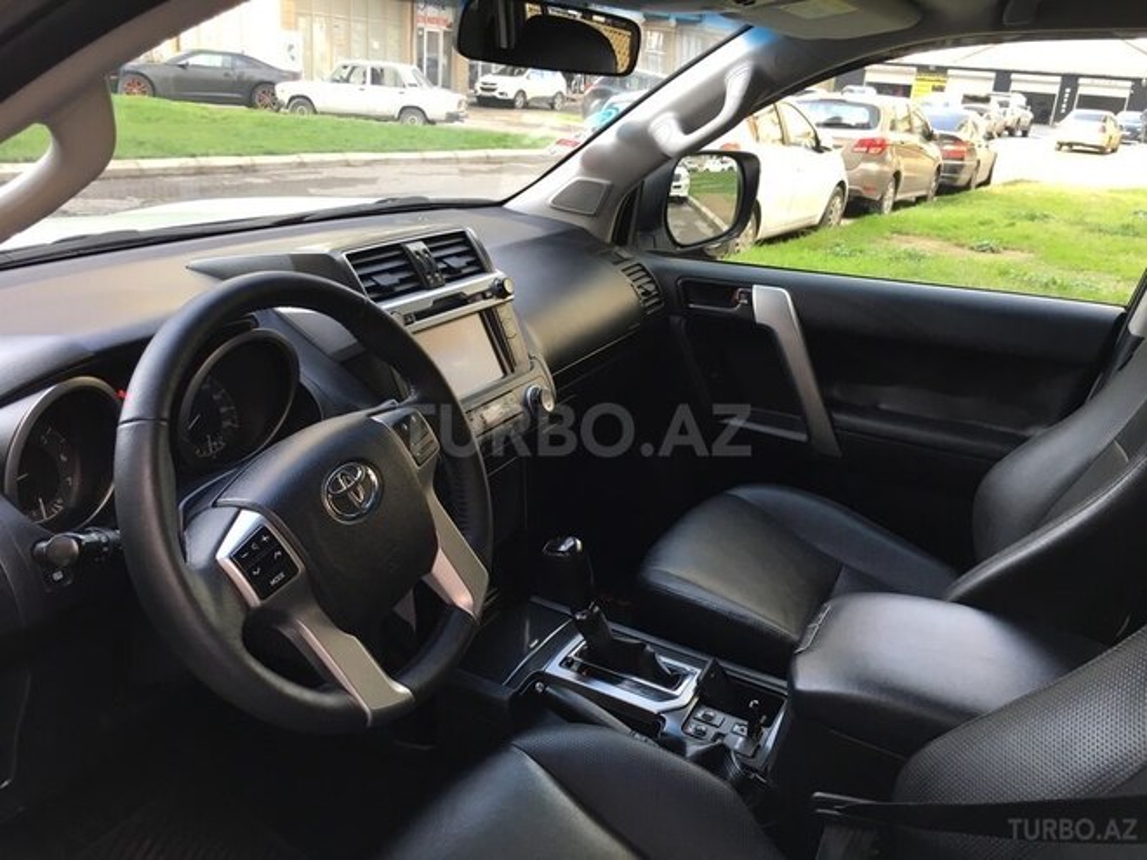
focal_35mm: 29
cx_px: 574
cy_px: 430
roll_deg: -4.1
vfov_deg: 48.2
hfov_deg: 61.7
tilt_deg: -20.3
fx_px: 961
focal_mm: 4.15
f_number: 2.2
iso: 25
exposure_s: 1/33
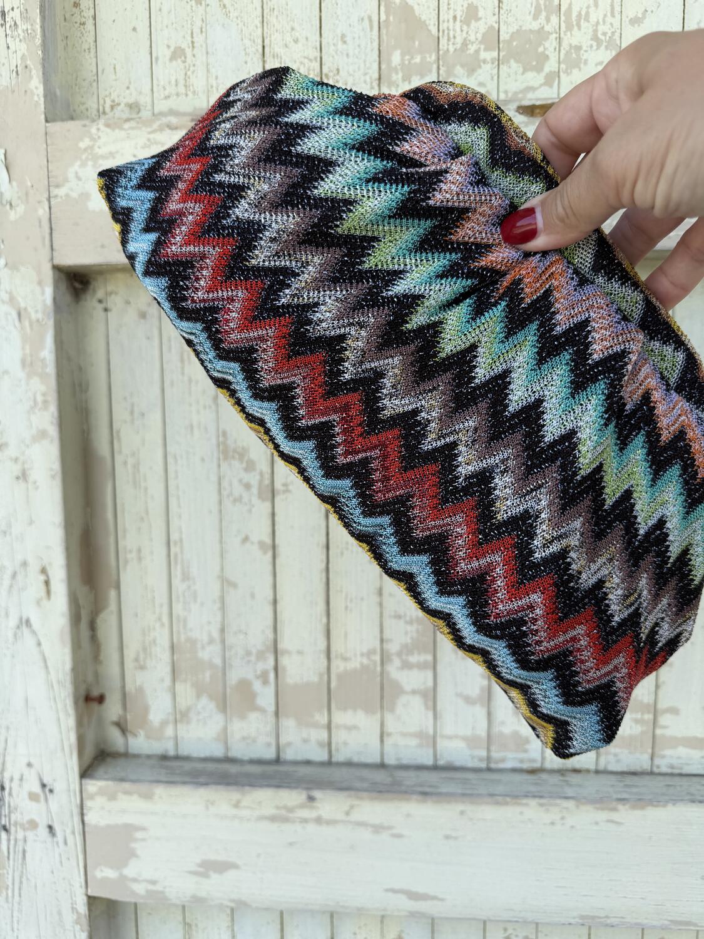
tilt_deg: -13.0
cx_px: 352
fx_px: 651
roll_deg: +1.3
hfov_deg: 56.8
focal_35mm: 24
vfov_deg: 71.6
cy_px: 470
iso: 80
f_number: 1.78
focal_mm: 6.76
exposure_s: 1/840
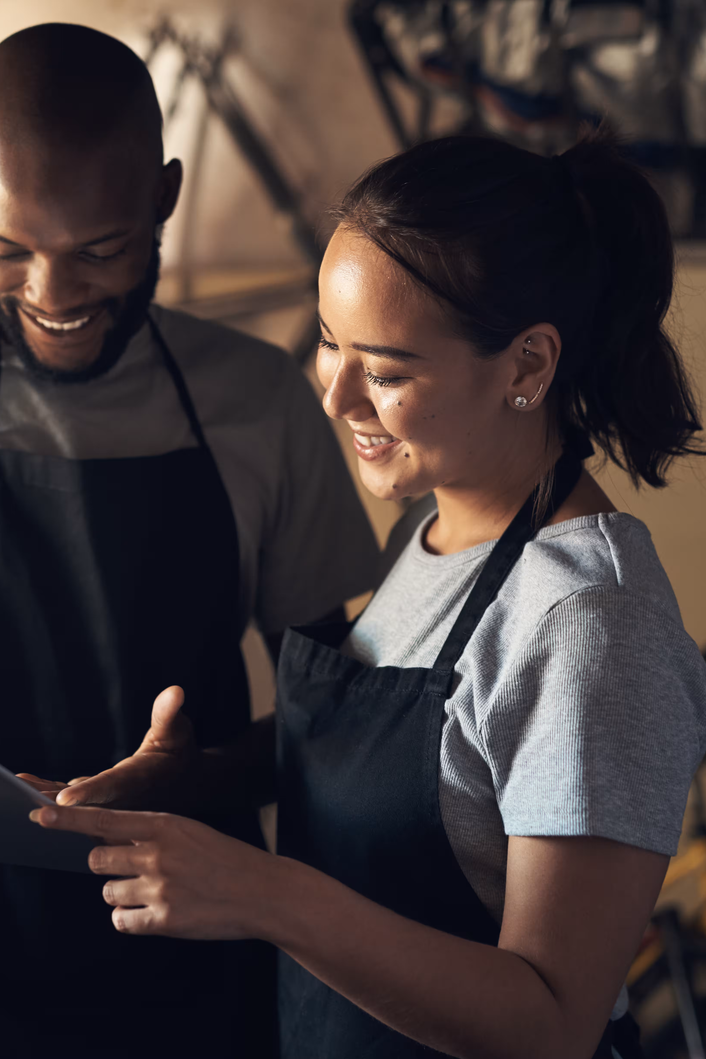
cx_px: 238
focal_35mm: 75
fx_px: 2206
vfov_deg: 27.0
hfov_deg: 18.1
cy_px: 530
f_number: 2
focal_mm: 50
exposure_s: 1/60
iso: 320
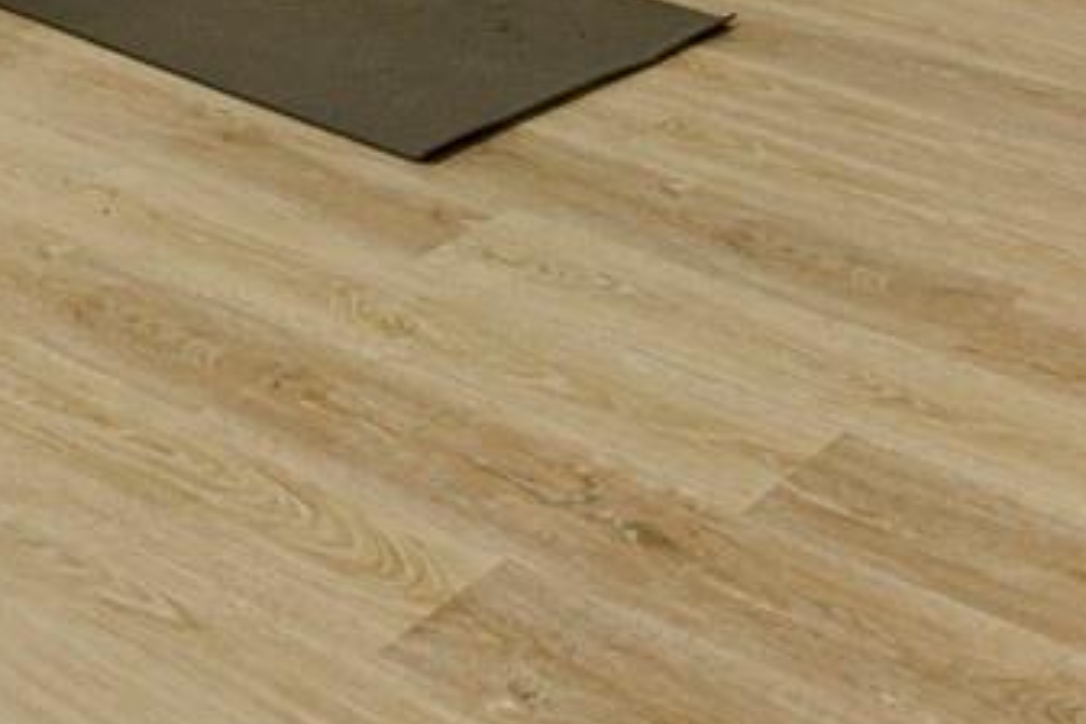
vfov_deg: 13.5
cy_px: -876
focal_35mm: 81
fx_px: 2443
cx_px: 221
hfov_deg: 24.7
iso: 250
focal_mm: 17
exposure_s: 13
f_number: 8
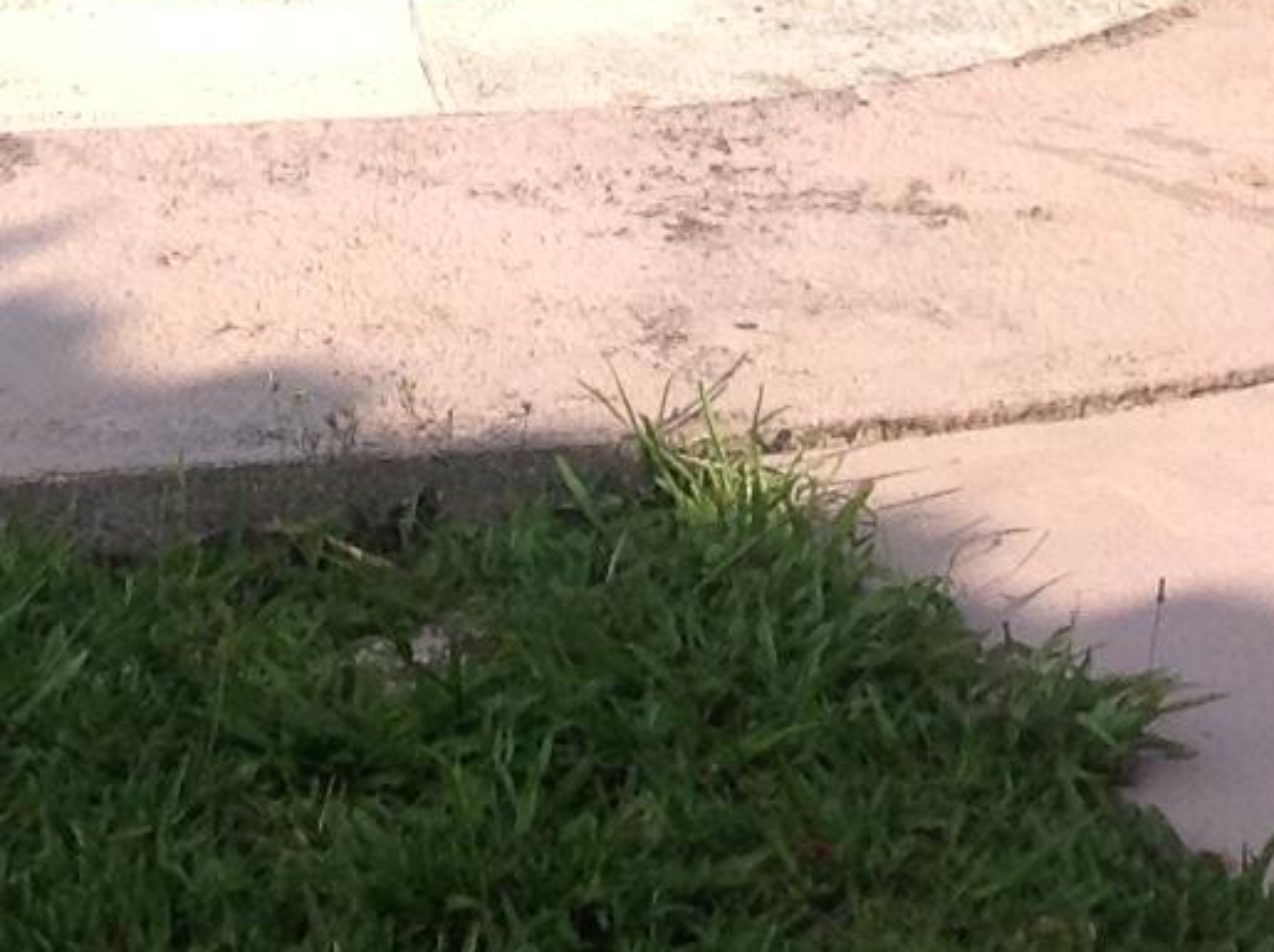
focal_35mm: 176
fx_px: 6470
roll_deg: -3.1
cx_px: 554
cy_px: -1392
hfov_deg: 11.2
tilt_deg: -1.5
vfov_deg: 7.8
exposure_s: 1/1259
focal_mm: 4.28
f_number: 2.4
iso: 50
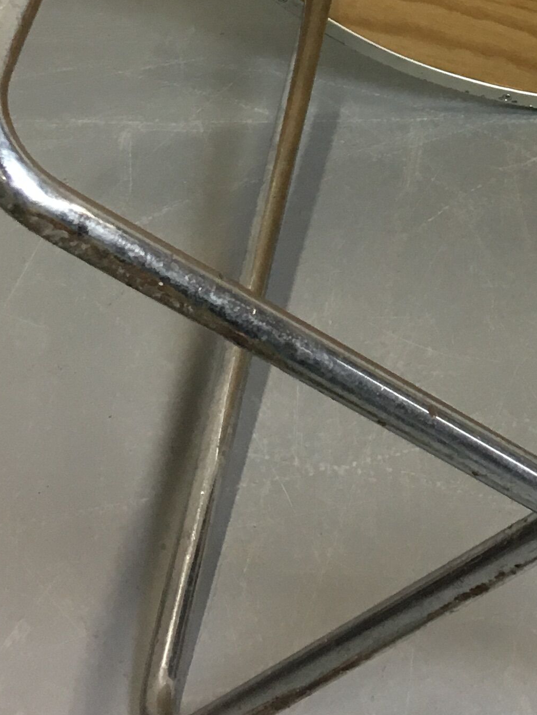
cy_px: -88
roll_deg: -0.5
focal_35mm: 86
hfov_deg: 16.5
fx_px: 1779
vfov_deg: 21.5
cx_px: 629
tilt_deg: -26.4
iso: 100
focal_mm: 4.15
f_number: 2.2
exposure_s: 1/33
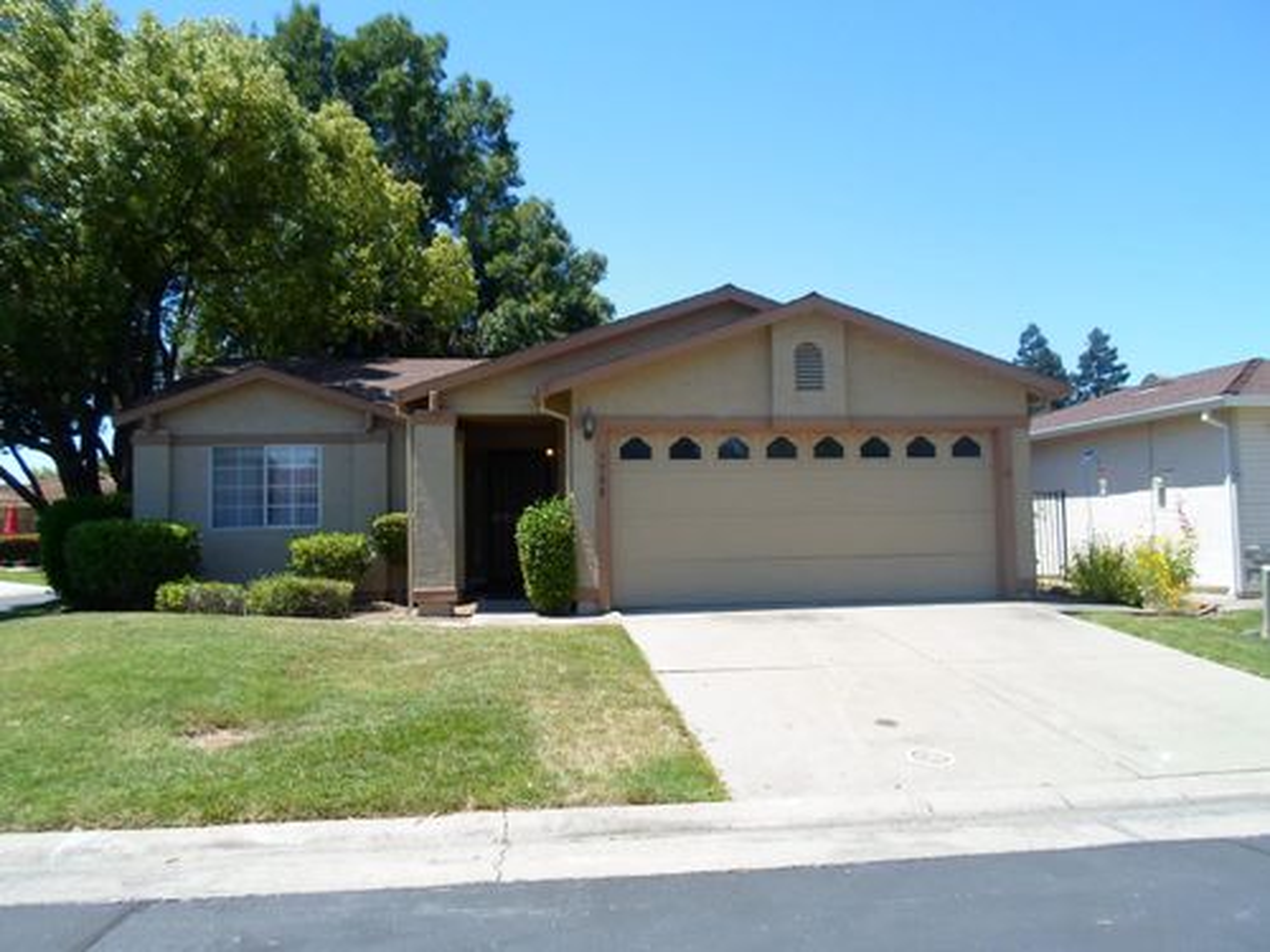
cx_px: 635
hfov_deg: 69.4
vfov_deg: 54.9
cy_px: 476
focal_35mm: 25
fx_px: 917
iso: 80
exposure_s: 1/500
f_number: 2.5
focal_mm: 4.5
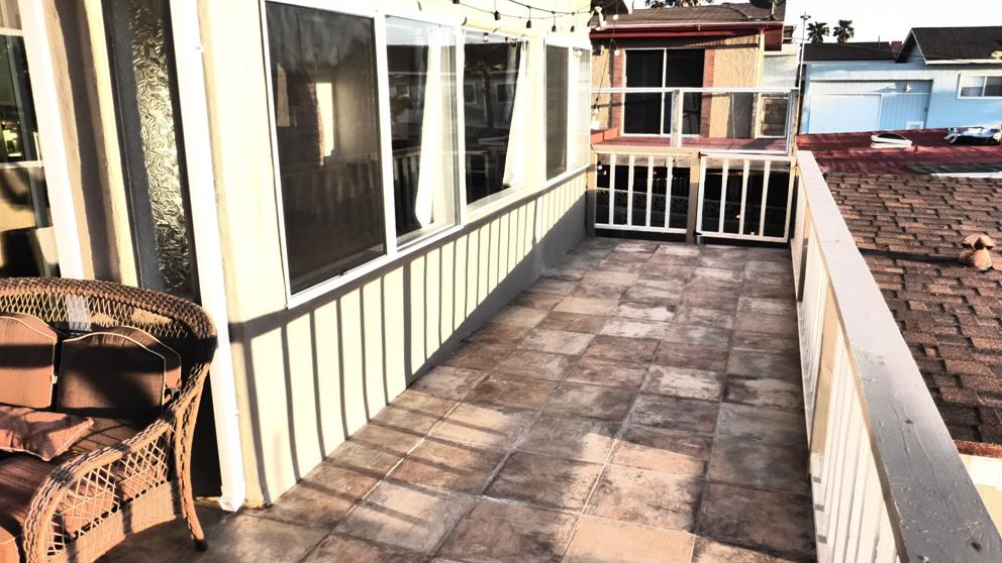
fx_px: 717
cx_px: 508
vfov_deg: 42.9
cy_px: 304
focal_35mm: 27
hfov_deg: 69.9
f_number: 3.5
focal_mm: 4.3
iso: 160
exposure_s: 1/125
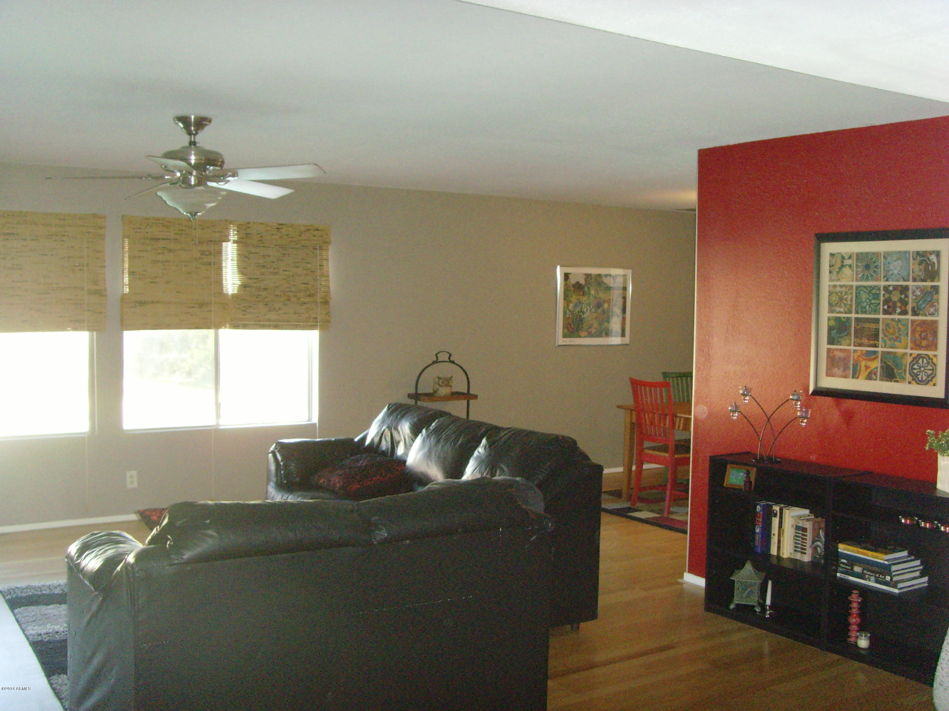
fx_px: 1069
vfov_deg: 36.8
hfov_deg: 47.9
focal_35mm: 39
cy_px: 356
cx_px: 474
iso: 400
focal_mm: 6.6
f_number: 3.5
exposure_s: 1/45
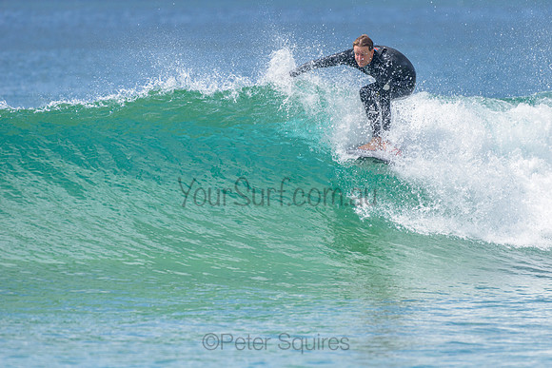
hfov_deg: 3.4
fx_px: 9406
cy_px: 149
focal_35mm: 613
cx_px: 339
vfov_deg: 2.2
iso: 450
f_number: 5.6
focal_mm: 500
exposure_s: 1/2000
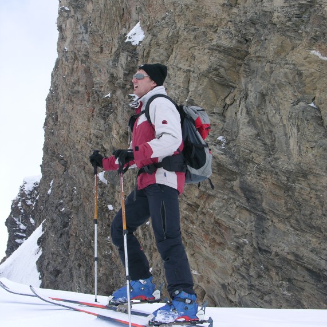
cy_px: 139
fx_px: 737
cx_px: 164
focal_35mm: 69
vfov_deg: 25.0
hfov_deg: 25.0
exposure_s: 1/277
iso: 50
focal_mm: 14.7
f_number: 5.6
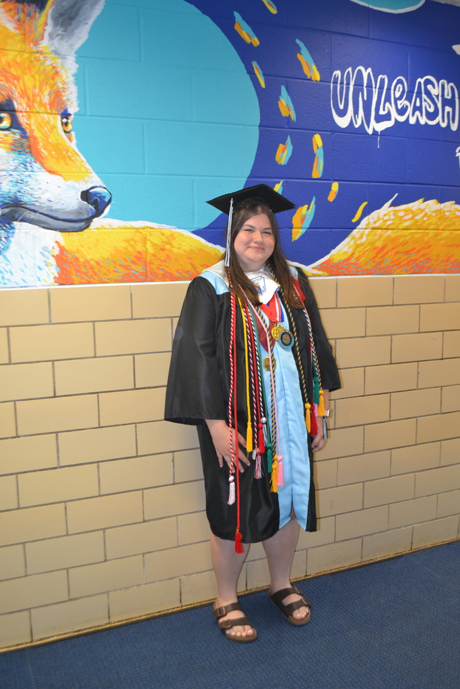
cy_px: 344
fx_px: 632
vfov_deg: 57.2
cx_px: 230
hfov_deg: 40.0
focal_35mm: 33
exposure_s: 1/60
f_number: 3.8
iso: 900
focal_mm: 22
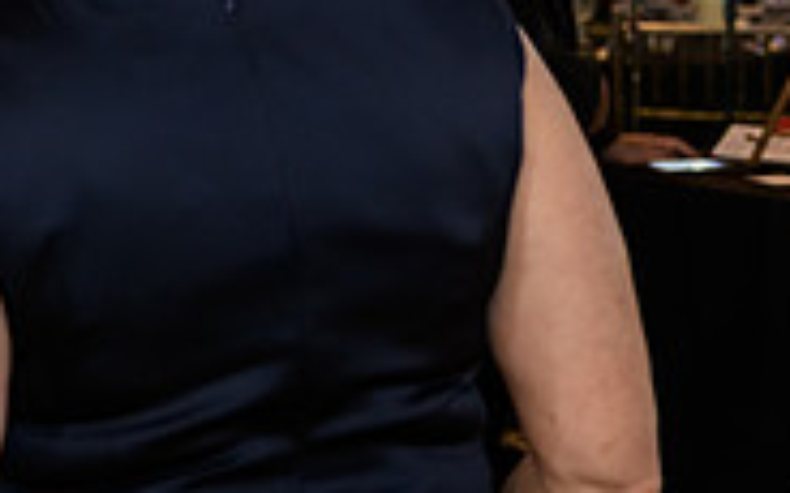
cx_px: -30
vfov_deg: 9.4
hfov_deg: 15.2
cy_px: -238
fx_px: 2907
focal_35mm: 135
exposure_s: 1/125
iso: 1000
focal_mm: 42
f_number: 3.2
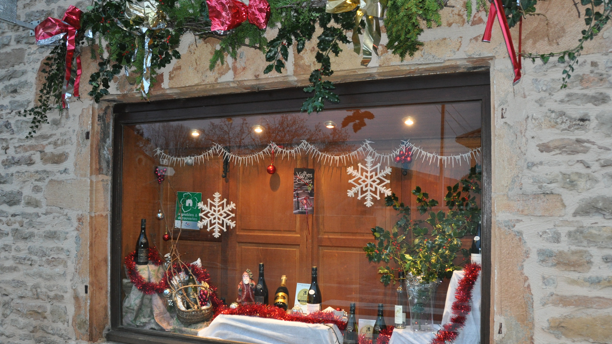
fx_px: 536
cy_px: 192
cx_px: 331
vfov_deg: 35.6
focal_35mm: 33
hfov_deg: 59.4
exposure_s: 1/60
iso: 800
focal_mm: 18
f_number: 3.5
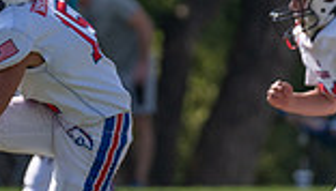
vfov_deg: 1.2
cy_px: 151
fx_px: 8886
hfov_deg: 2.2
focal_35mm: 994
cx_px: -25
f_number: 3.5
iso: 100
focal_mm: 200
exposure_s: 1/2500
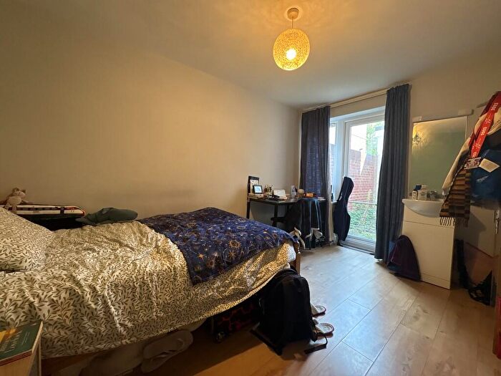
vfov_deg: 85.7
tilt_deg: -2.1
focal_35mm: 14
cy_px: 188
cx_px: 250
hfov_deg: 102.1
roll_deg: -1.5
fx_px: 203
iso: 200
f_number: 2.2
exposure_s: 1/50
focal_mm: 2.22
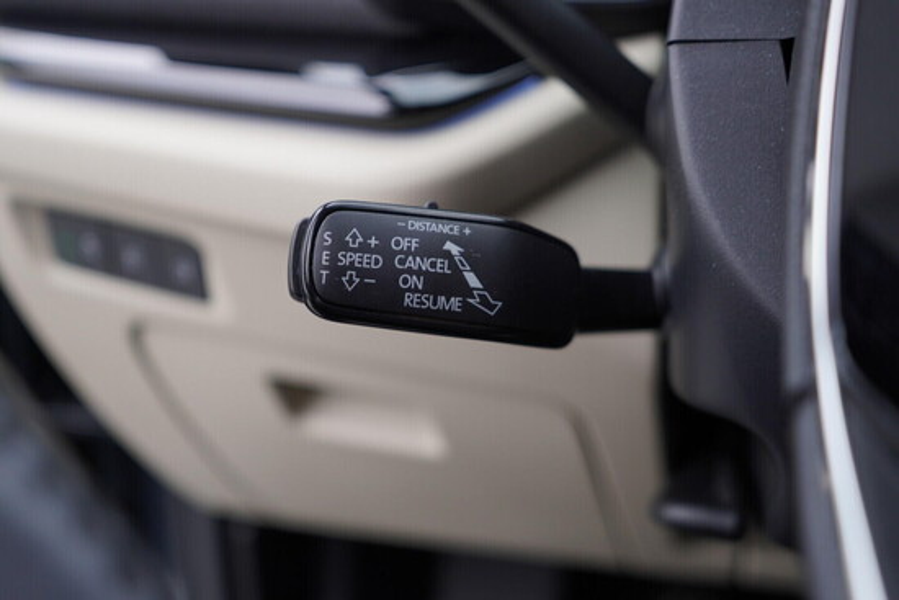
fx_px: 899
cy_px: 300
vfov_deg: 36.9
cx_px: 450
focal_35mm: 36
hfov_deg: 53.1
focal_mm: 24
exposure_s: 1/40
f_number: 2.8
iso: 160
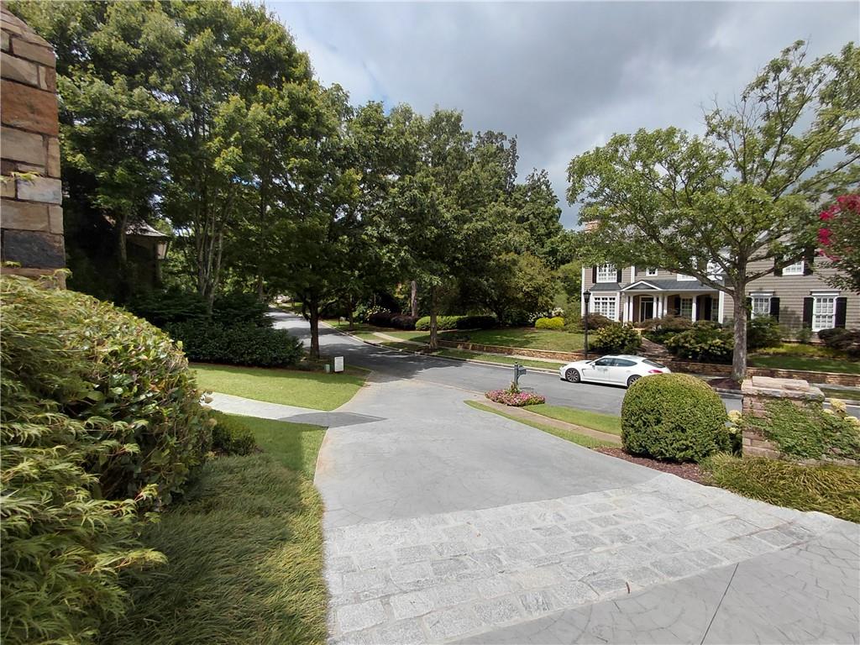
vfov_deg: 78.1
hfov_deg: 94.5
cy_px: 322
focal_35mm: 16
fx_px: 398
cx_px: 430
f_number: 2.2
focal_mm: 1.64
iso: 40
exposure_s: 1/1928
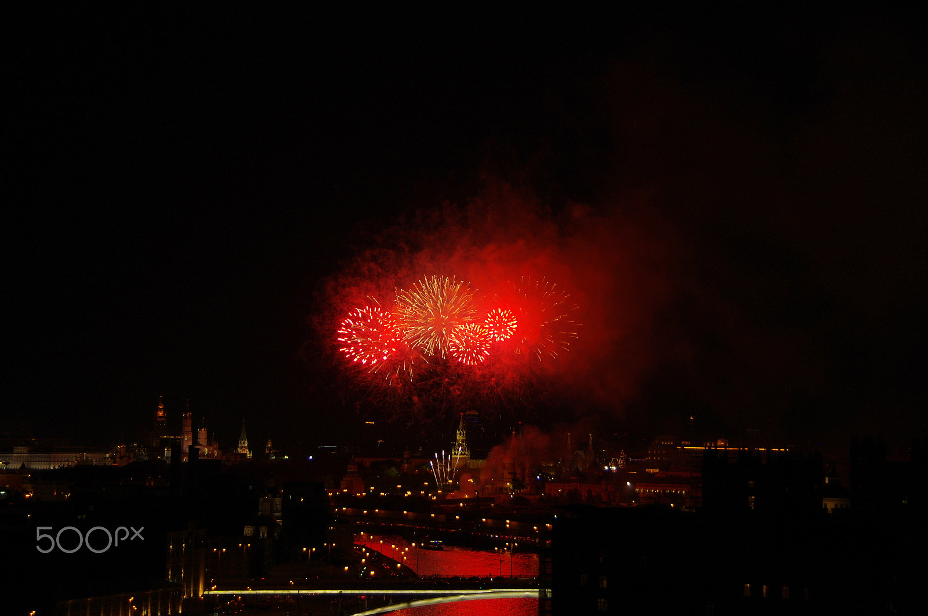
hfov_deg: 27.0
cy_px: 308
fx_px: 1931
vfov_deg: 18.1
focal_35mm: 75
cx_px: 464
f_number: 5.6
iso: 200
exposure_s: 1/25
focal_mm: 50
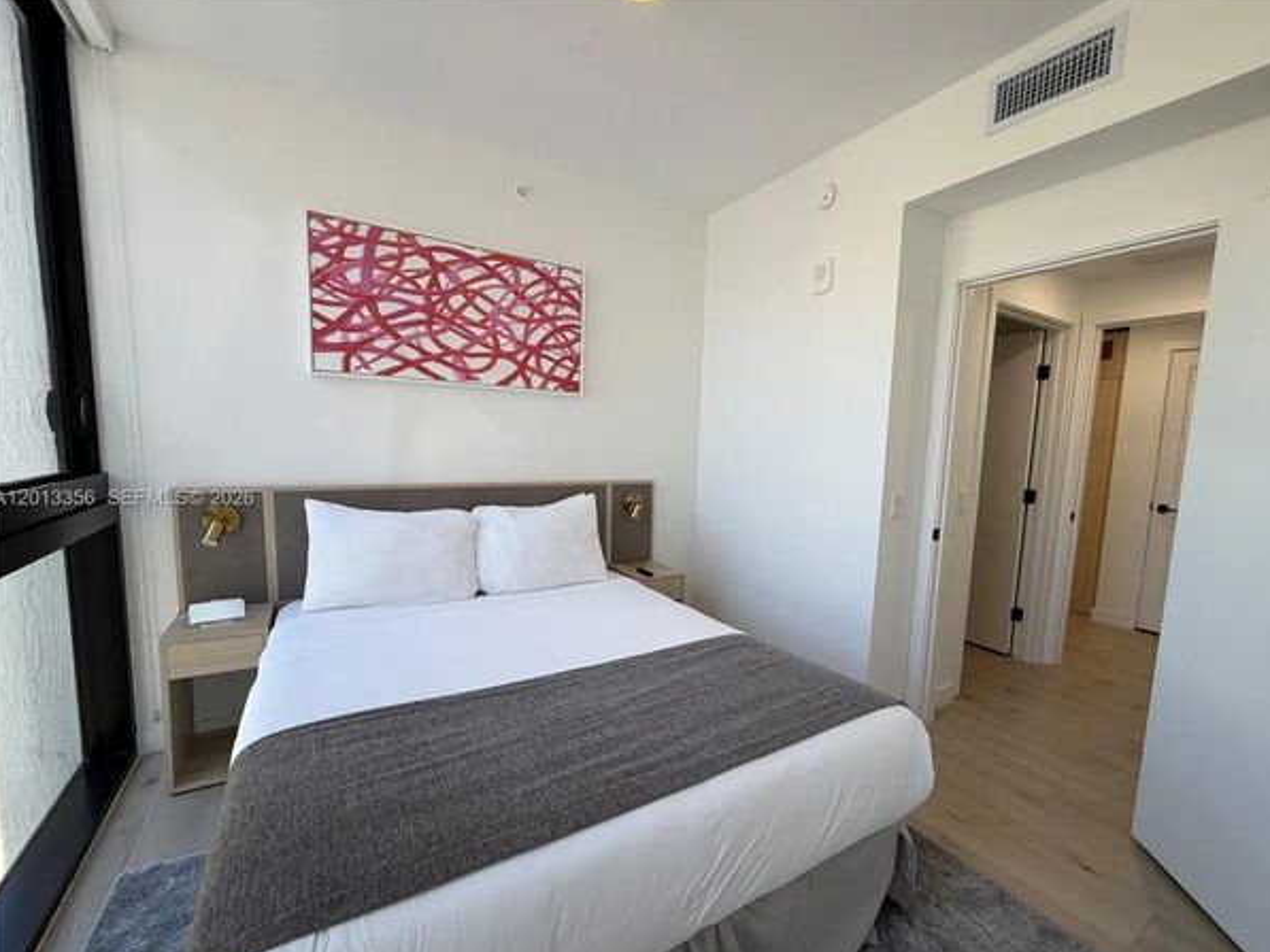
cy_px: 499
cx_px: 670
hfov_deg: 98.1
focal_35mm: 15
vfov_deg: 81.7
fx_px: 550
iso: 100
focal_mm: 2.22
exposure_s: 1/120
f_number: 2.2
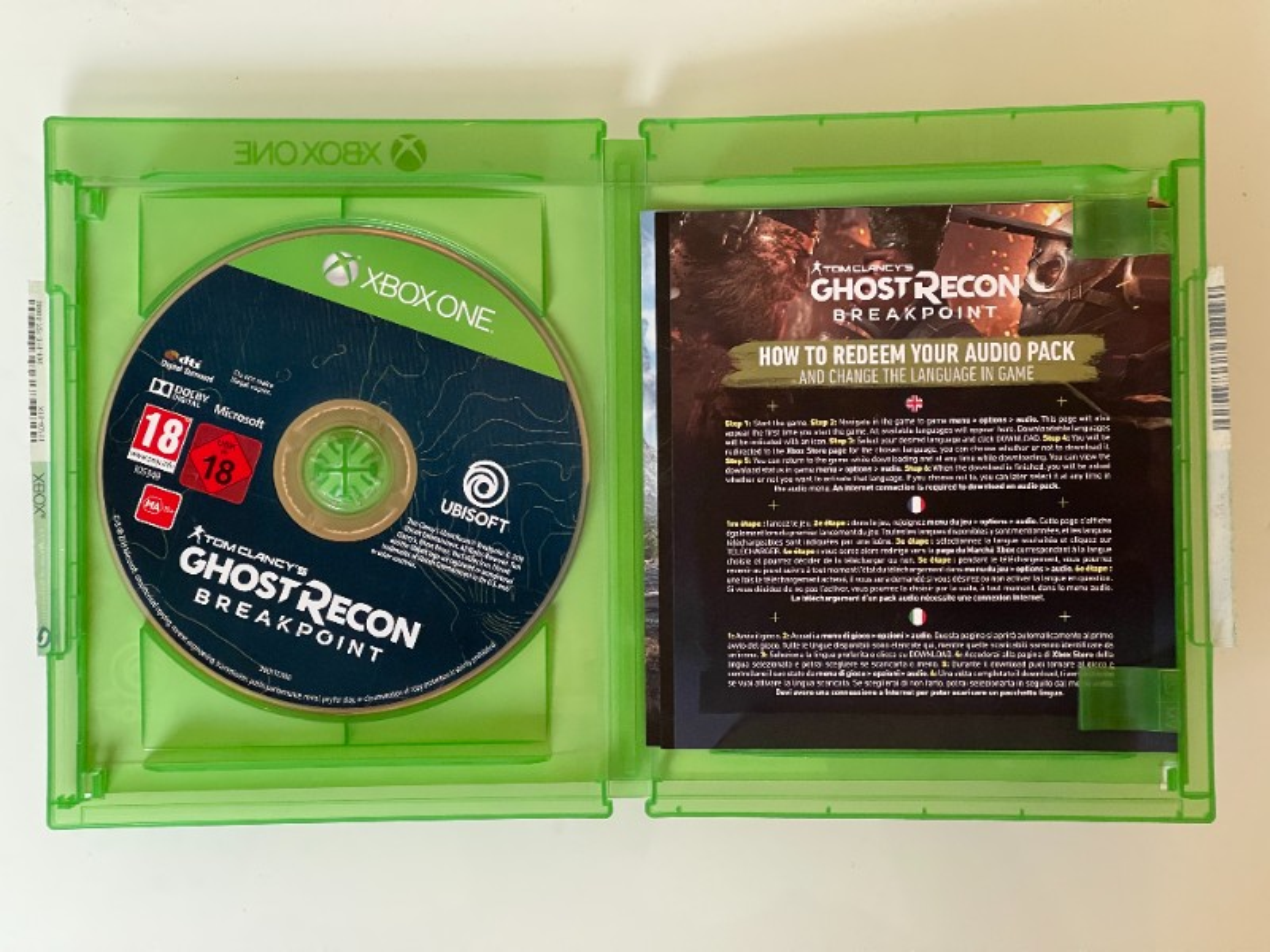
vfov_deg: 22.9
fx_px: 2348
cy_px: 476
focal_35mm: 64
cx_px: 635
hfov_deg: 30.3
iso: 500
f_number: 2.2
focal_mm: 7.5
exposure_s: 1/59
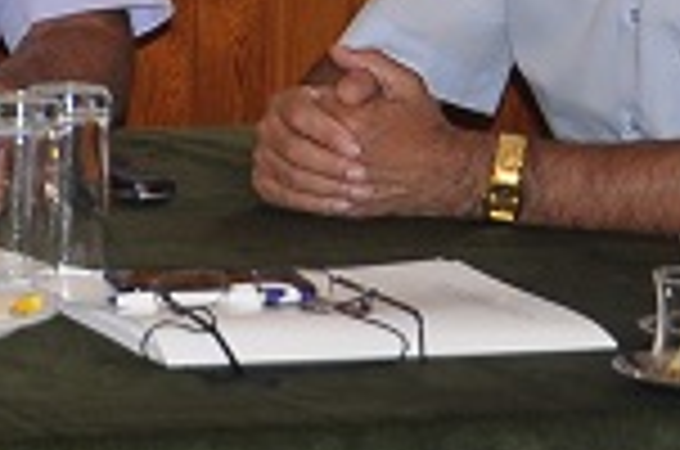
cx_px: -815
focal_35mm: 300
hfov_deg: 6.6
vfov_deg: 4.5
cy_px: -160
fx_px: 5655
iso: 200
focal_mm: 32
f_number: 4.2
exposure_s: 1/80
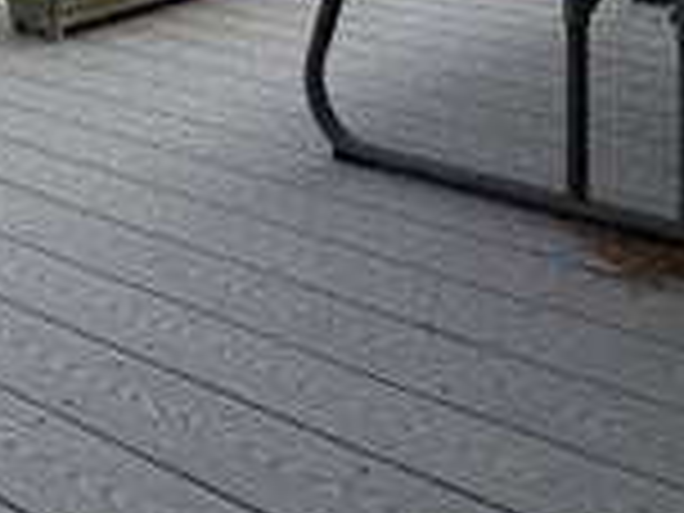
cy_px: -284
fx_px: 1166
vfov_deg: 20.7
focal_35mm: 59
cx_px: 475
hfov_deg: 32.3
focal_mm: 2.22
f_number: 2.2
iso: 50
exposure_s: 1/942
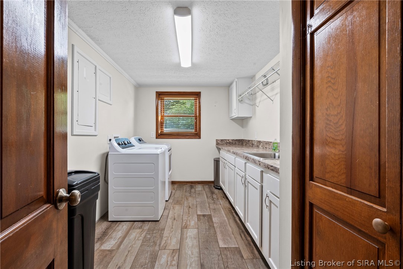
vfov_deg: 73.8
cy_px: 134
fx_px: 179
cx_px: 202
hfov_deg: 96.7
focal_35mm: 16
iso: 400
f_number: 11
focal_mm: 16
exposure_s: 1/2
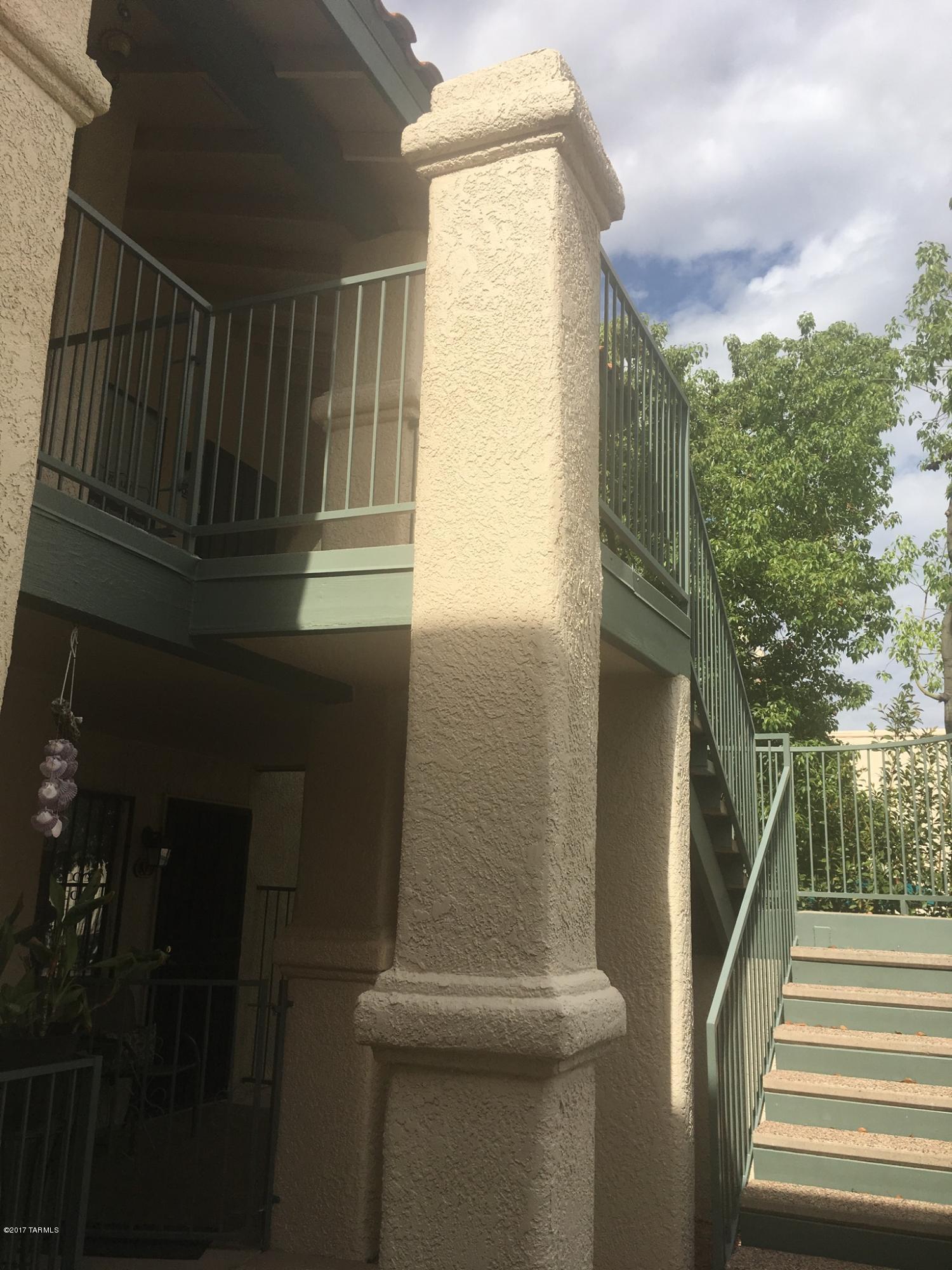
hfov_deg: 48.2
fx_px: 1063
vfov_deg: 61.7
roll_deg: -1.7
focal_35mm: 29
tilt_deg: +12.3
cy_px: 635
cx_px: 476
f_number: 2.2
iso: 25
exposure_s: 1/2079
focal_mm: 4.15
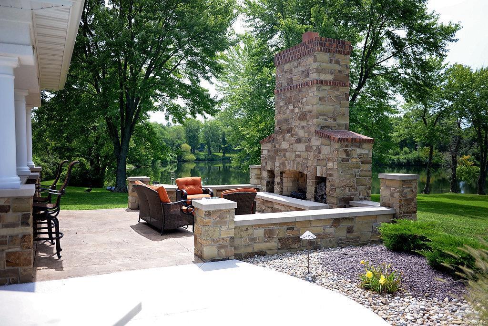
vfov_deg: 42.4
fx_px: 420
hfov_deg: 60.3
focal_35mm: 31
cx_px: 244
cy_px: 163
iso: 400
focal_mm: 31
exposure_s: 1/4000
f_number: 2.8
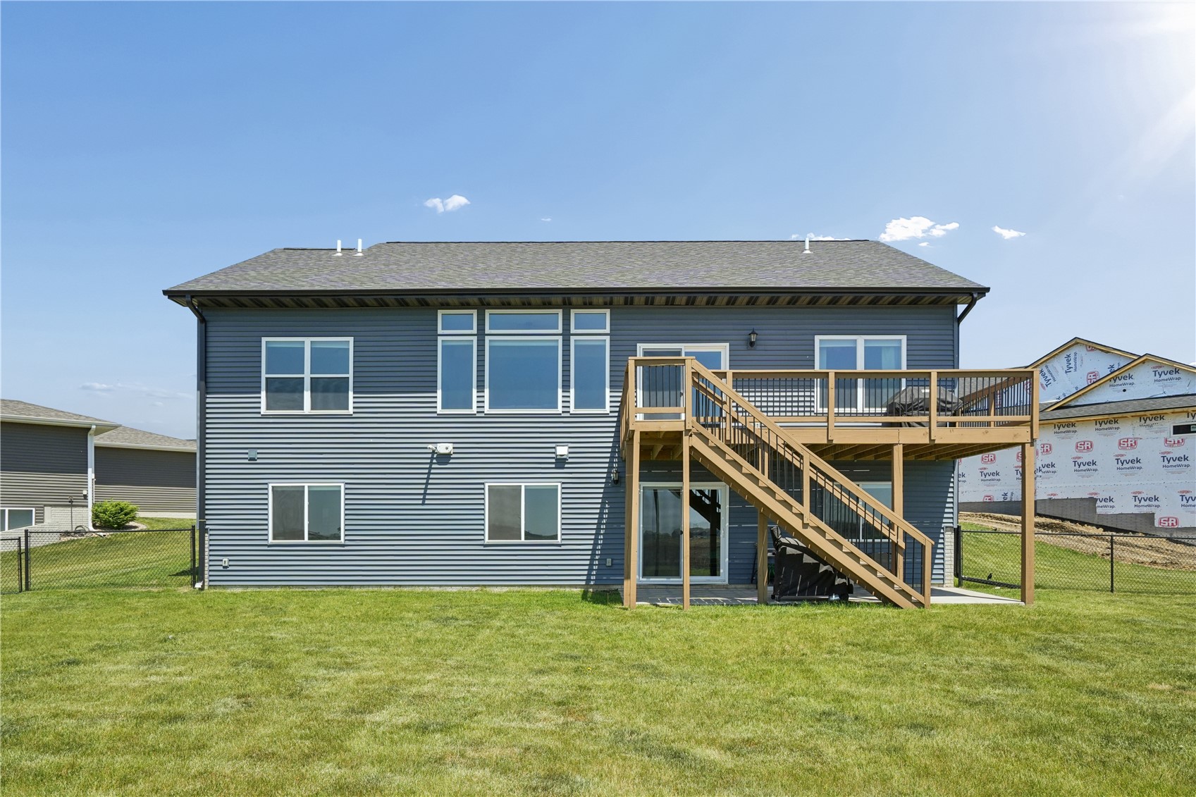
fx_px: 764
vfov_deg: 55.1
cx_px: 598
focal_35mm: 23
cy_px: 398
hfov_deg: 76.1
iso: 400
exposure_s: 1/1250
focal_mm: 23
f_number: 8
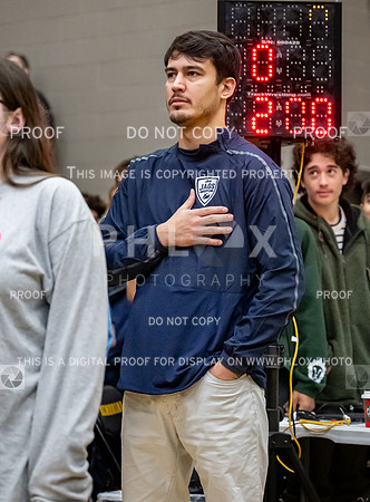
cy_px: 231
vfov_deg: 17.6
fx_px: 1620
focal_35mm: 112
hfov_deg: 13.0
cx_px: 184
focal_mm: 70
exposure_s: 1/1000
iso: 6400
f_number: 2.8
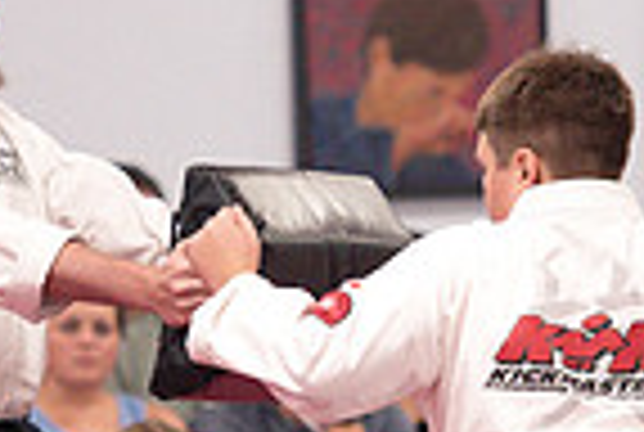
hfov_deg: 3.5
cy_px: 430
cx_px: 338
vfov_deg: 2.4
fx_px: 10469
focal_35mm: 584
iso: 1600
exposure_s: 1/400
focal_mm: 140
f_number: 2.8
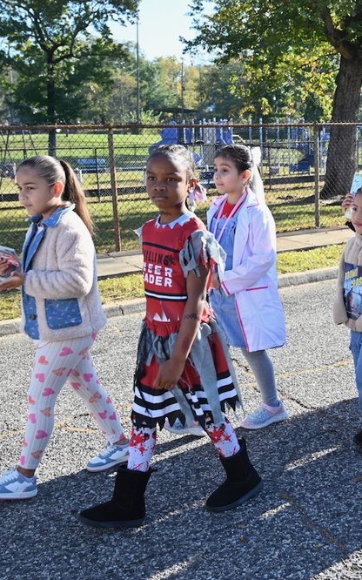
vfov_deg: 42.7
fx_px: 742
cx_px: 312
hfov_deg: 26.7
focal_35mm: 47
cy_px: 293
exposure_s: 1/250
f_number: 5.6
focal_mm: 30
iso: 200
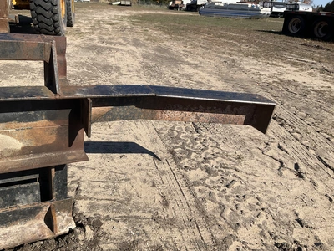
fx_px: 280
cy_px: 126
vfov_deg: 48.2
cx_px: 167
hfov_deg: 61.7
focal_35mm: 29
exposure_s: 1/1786
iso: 25
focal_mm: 3
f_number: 1.8
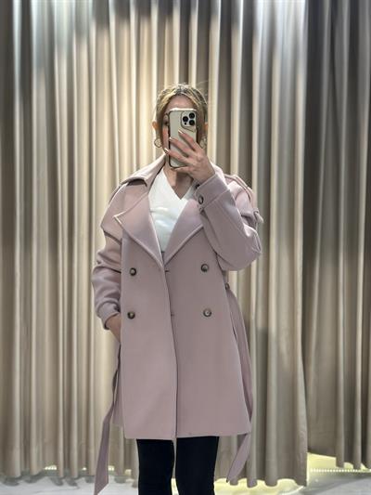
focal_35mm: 48
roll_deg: +0.3
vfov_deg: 39.6
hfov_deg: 30.3
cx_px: 186
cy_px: 248
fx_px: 686
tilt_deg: -21.2
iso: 80
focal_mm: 6.86
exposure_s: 1/222
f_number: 1.78
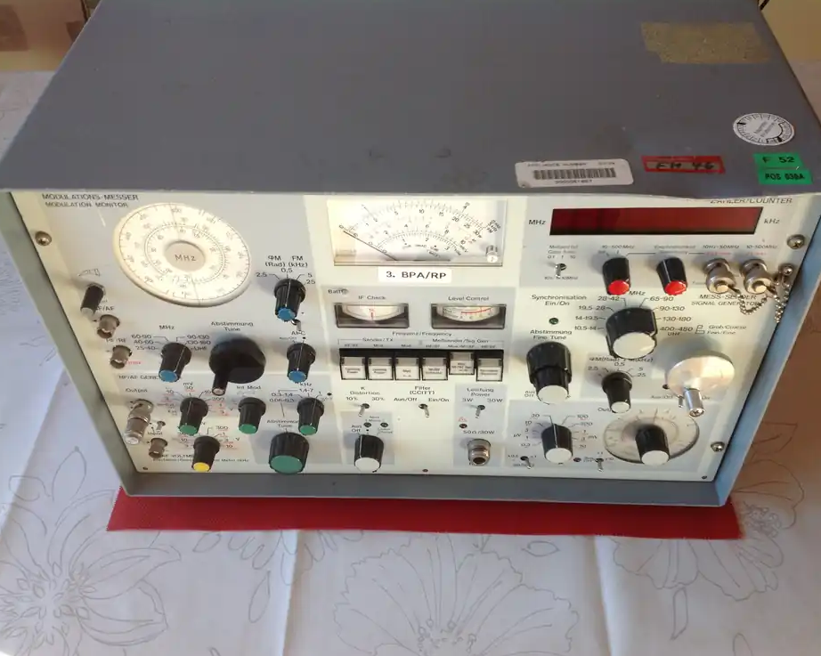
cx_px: 411
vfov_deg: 40.1
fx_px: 899
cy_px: 328
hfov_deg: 49.1
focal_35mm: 37
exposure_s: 1/120
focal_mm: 4.28
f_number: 2.4
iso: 64
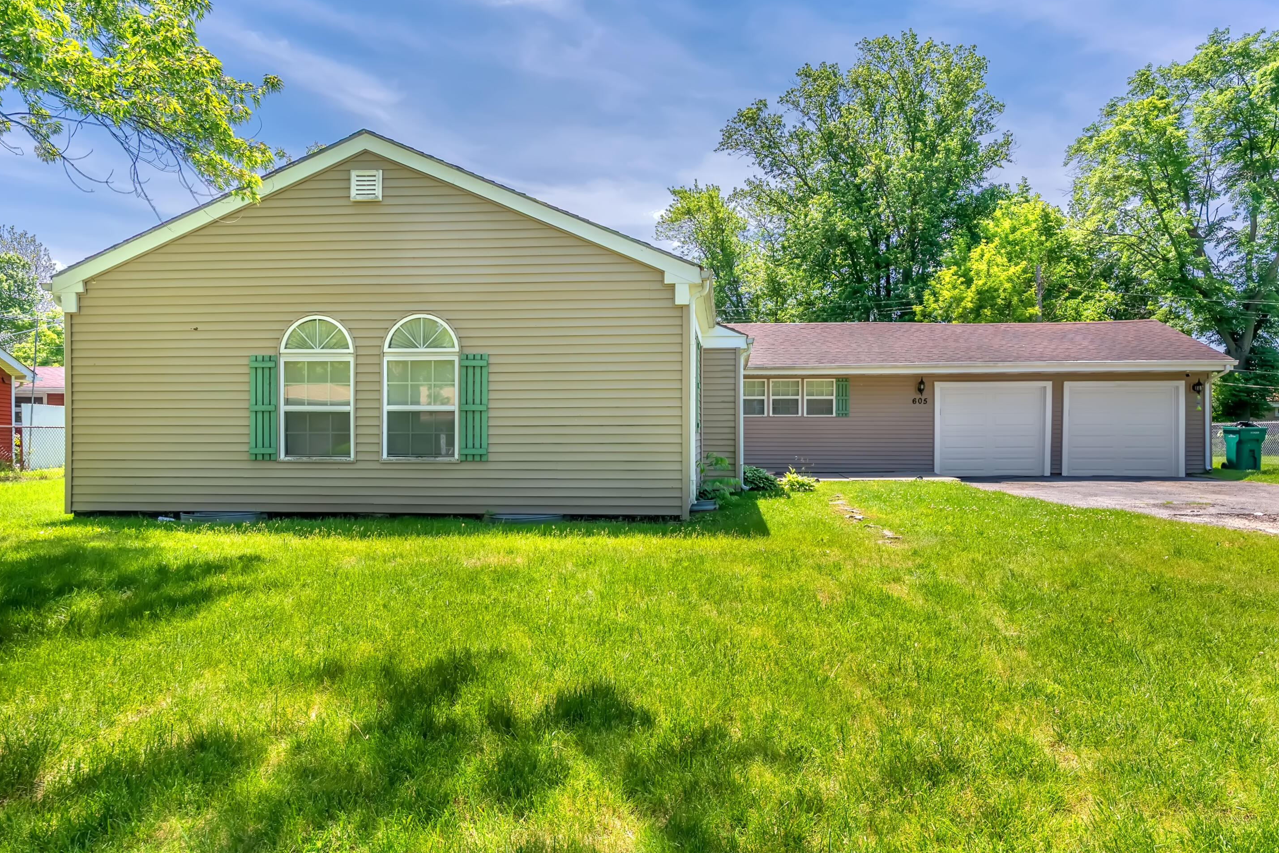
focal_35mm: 21
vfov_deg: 59.5
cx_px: 668
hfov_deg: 81.2
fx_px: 746
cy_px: 438
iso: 500
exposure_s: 1/160
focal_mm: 20
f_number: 8
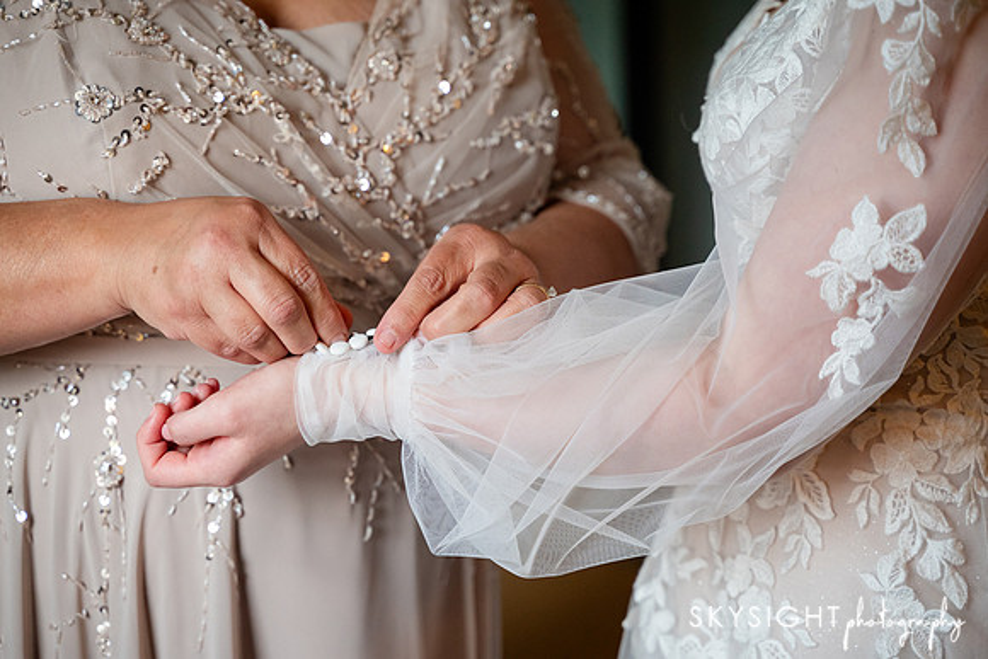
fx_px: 2087
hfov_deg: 26.6
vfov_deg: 17.9
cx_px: 494
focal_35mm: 76
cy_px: 330
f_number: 3.2
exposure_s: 1/640
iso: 2000
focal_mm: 75
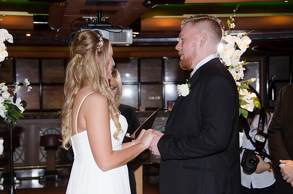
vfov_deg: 16.5
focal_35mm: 82
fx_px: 670
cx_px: 146
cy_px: 97
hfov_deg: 24.7
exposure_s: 1/60
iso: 400
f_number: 5.6
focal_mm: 55
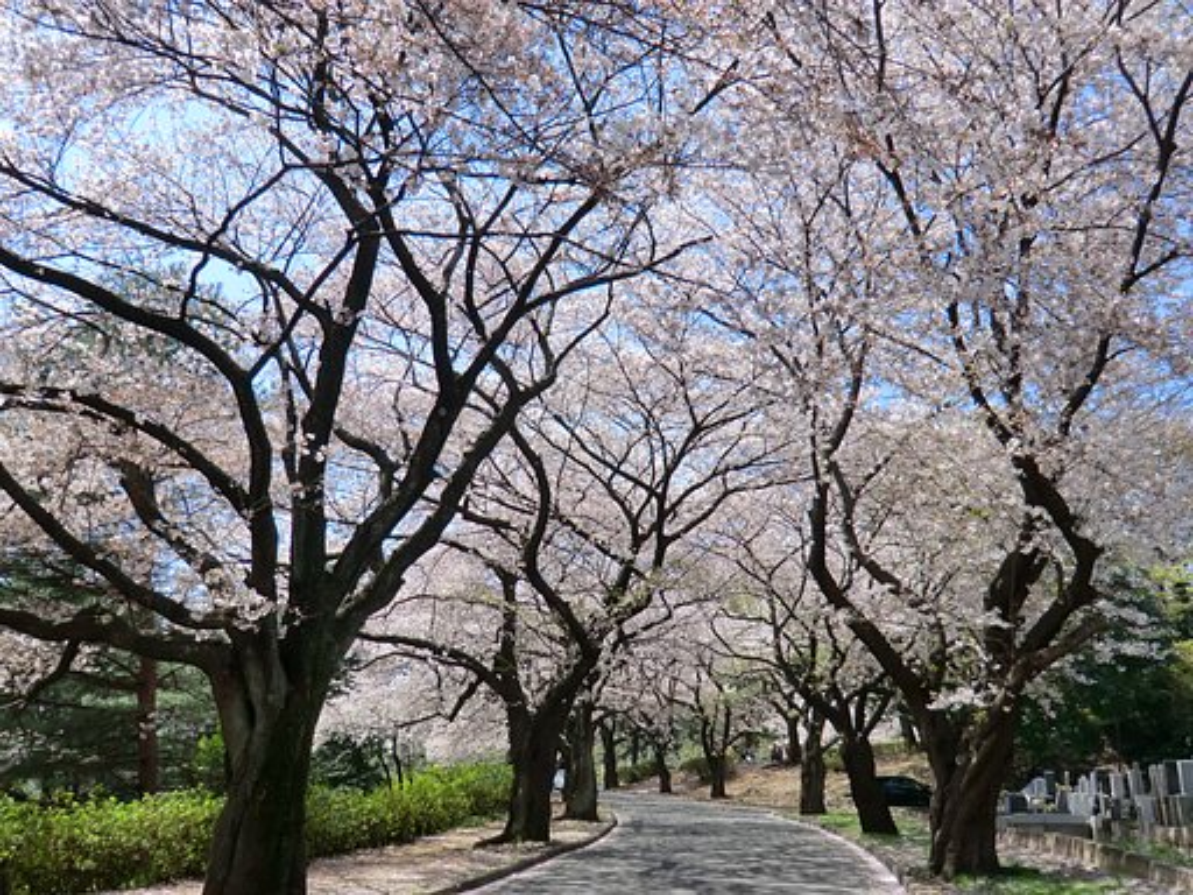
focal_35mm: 34
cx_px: 596
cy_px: 448
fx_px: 1172
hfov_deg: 54.0
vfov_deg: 41.8
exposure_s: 1/400
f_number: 3.6
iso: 64
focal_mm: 6.1
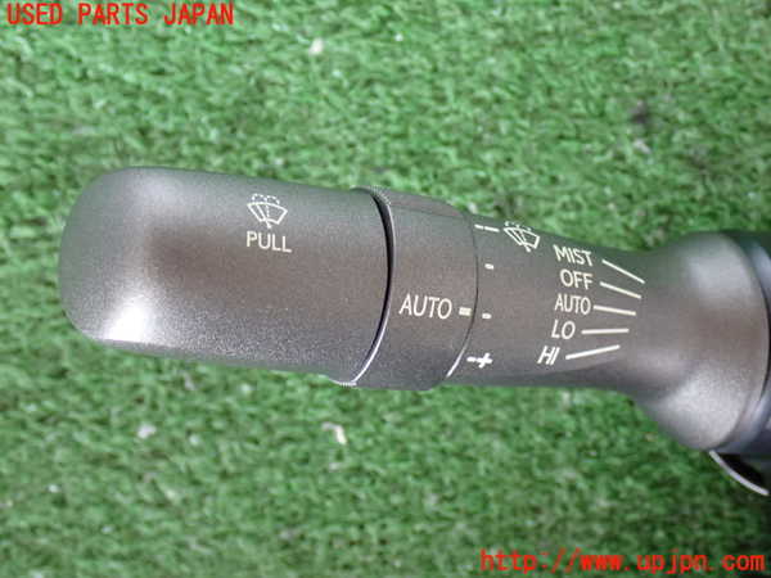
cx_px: 386
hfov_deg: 38.2
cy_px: 289
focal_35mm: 50
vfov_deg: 29.1
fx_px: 1114
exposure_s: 1/50
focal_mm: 9.01
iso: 800
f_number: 3.2
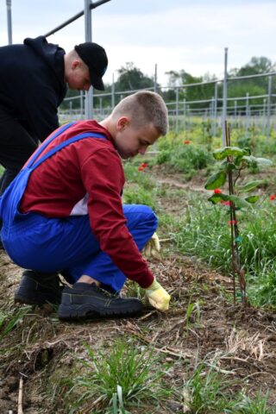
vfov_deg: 26.0
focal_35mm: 78
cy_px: 207
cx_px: 138
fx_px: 897
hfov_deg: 17.5
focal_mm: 52
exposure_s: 1/250
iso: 200
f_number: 7.1
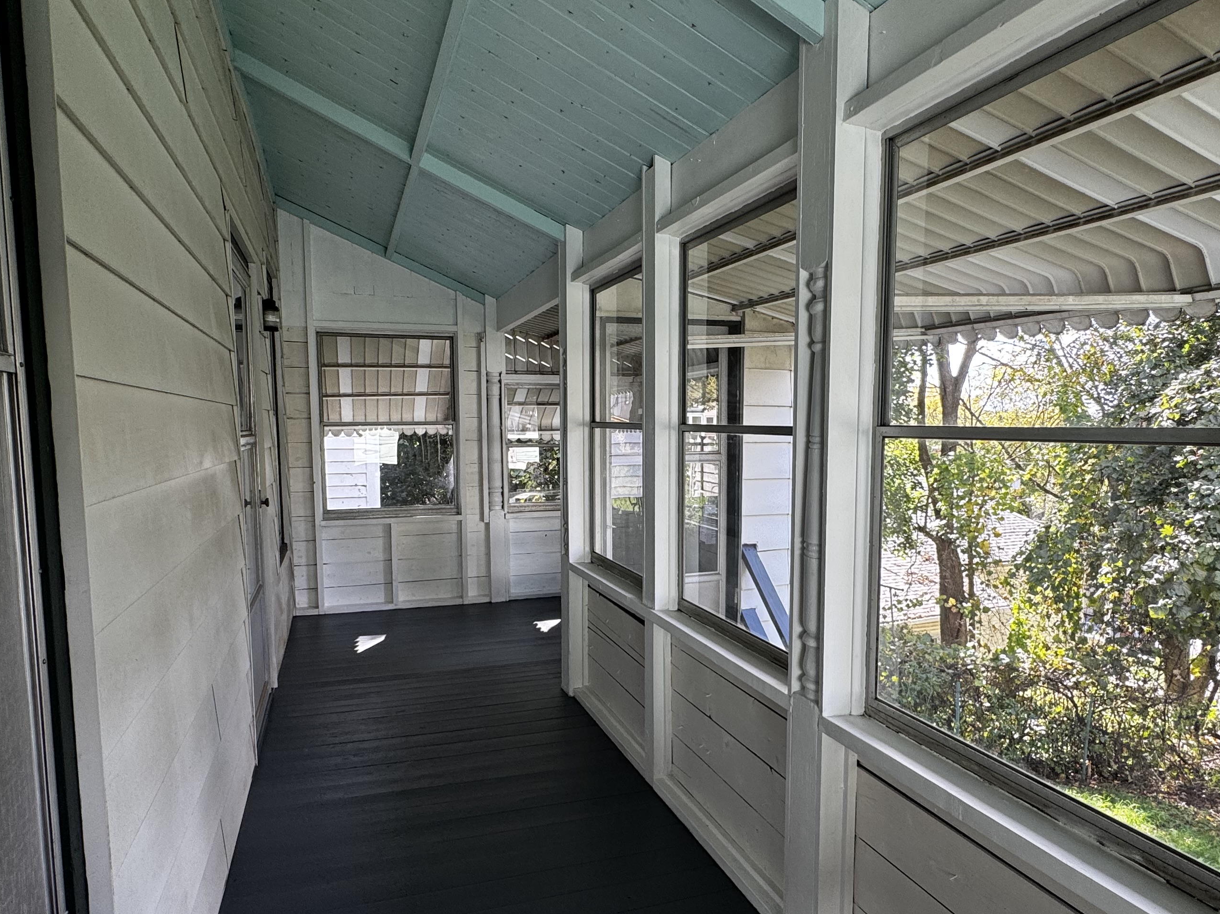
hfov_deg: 76.4
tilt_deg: -5.3
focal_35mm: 22
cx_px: 626
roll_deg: +1.0
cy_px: 497
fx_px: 775
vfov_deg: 61.0
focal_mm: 2.22
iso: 50
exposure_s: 1/99
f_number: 2.2
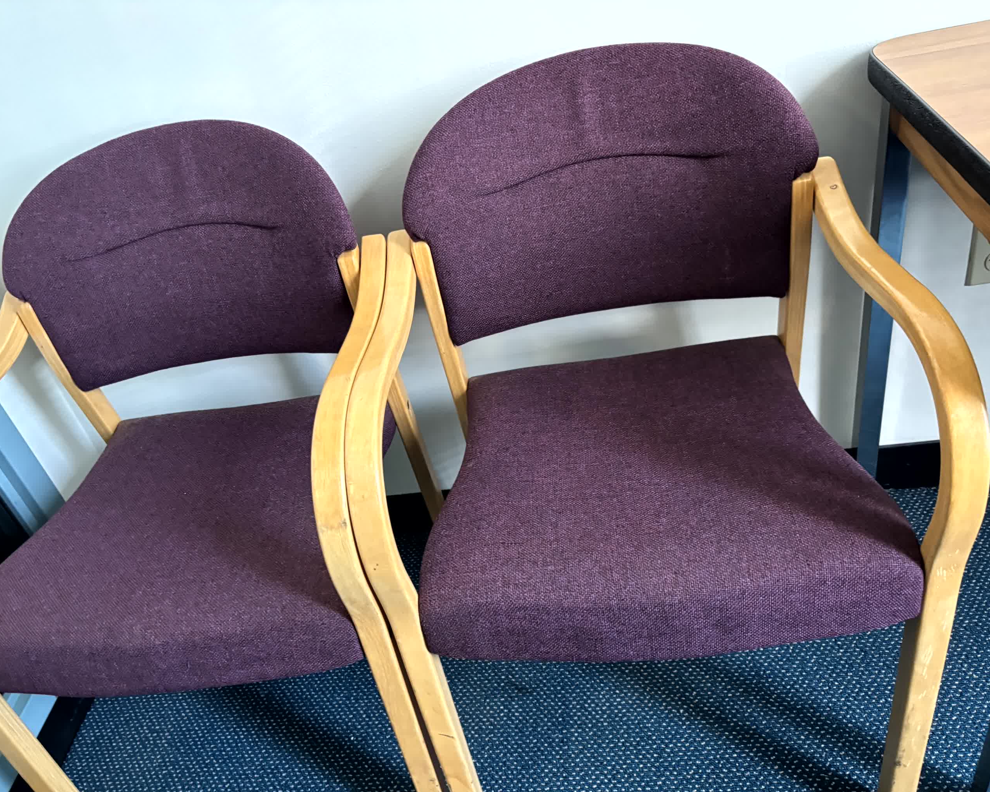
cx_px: 464
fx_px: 820
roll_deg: +13.2
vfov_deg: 51.5
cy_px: 406
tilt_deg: -35.1
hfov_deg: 62.2
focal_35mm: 28
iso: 500
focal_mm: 5.96
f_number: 1.6
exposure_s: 1/60
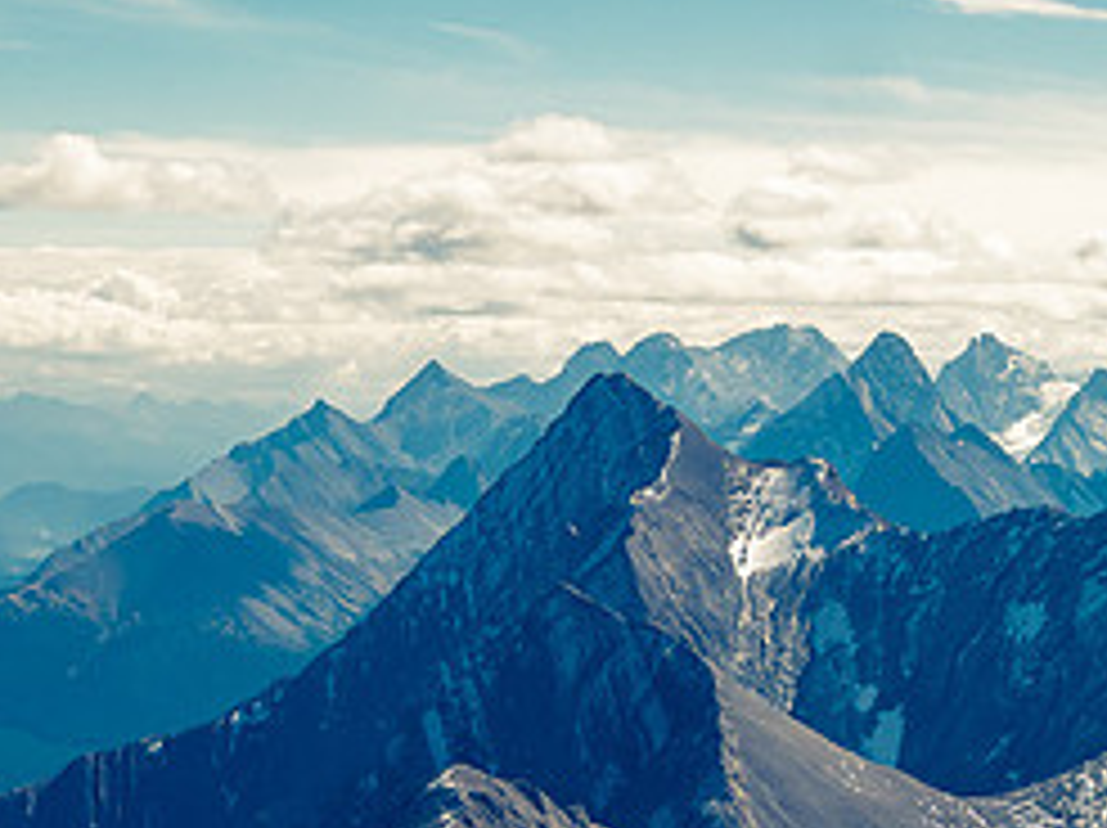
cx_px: 508
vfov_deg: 9.7
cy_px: 812
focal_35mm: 151
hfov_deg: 13.1
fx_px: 4824
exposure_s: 1/500
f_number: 8
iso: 200
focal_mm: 32
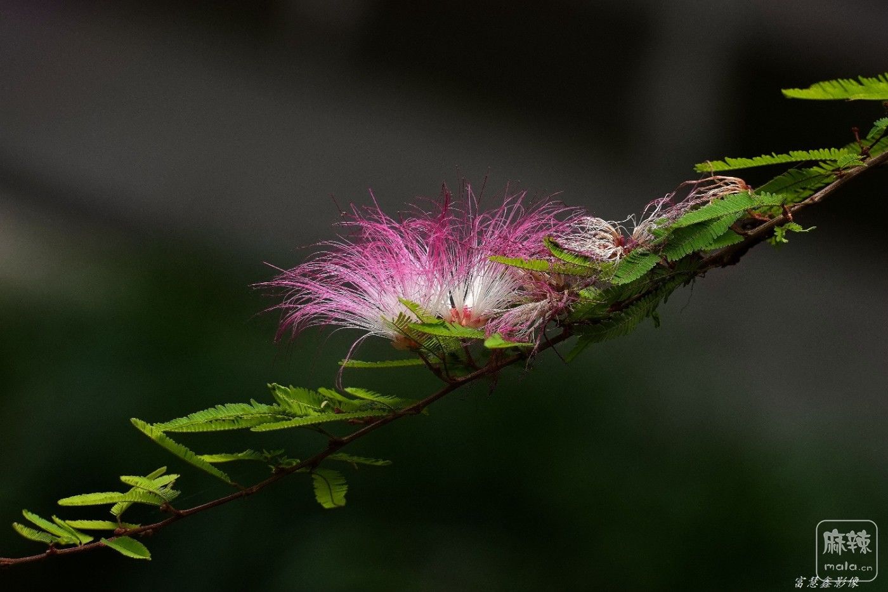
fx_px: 4932
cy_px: 296
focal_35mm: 200
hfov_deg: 10.3
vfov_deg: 6.9
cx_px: 444
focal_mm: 200
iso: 250
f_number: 5.6
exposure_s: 1/100
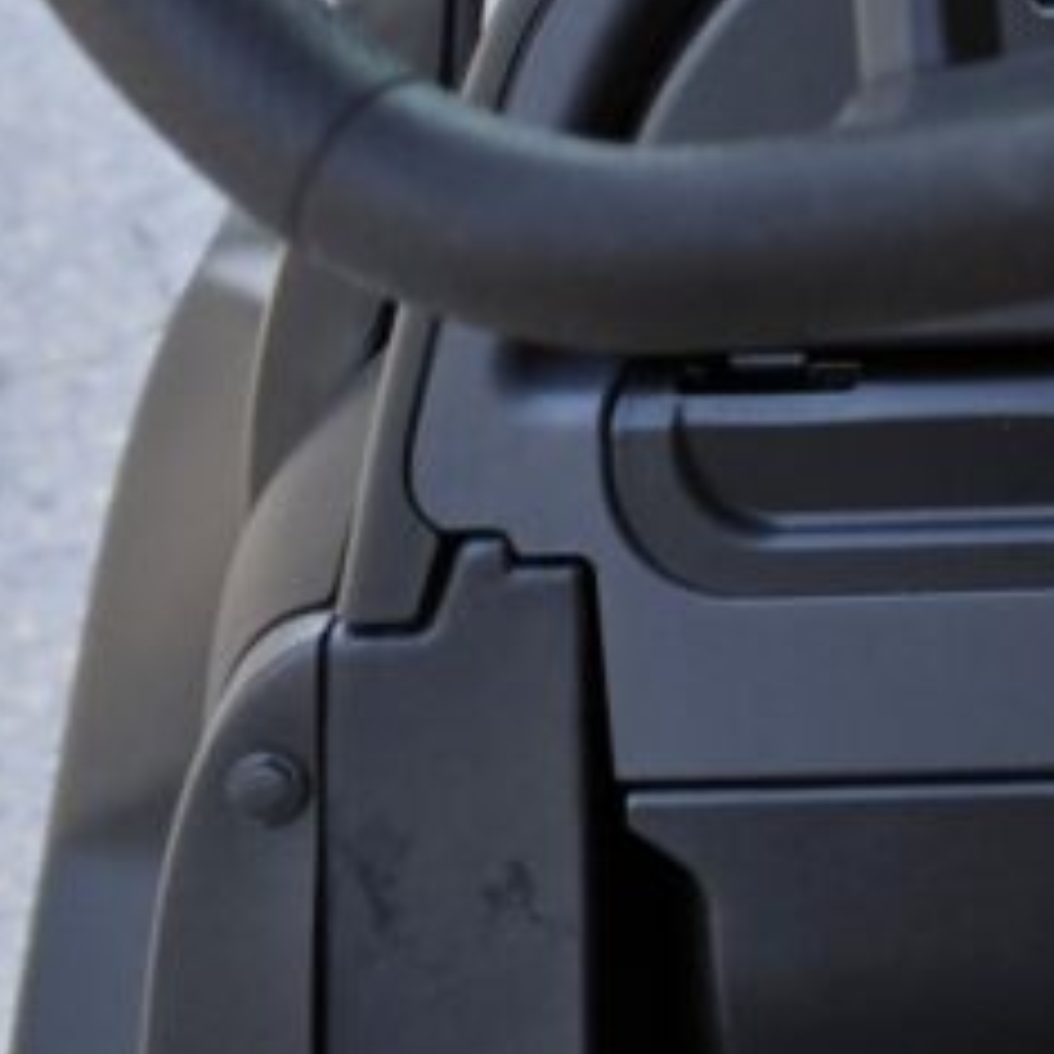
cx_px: 2552
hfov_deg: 9.4
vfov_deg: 9.6
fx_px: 5718
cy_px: -1256
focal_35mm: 166
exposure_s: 1/359
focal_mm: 6.5
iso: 20
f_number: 1.4
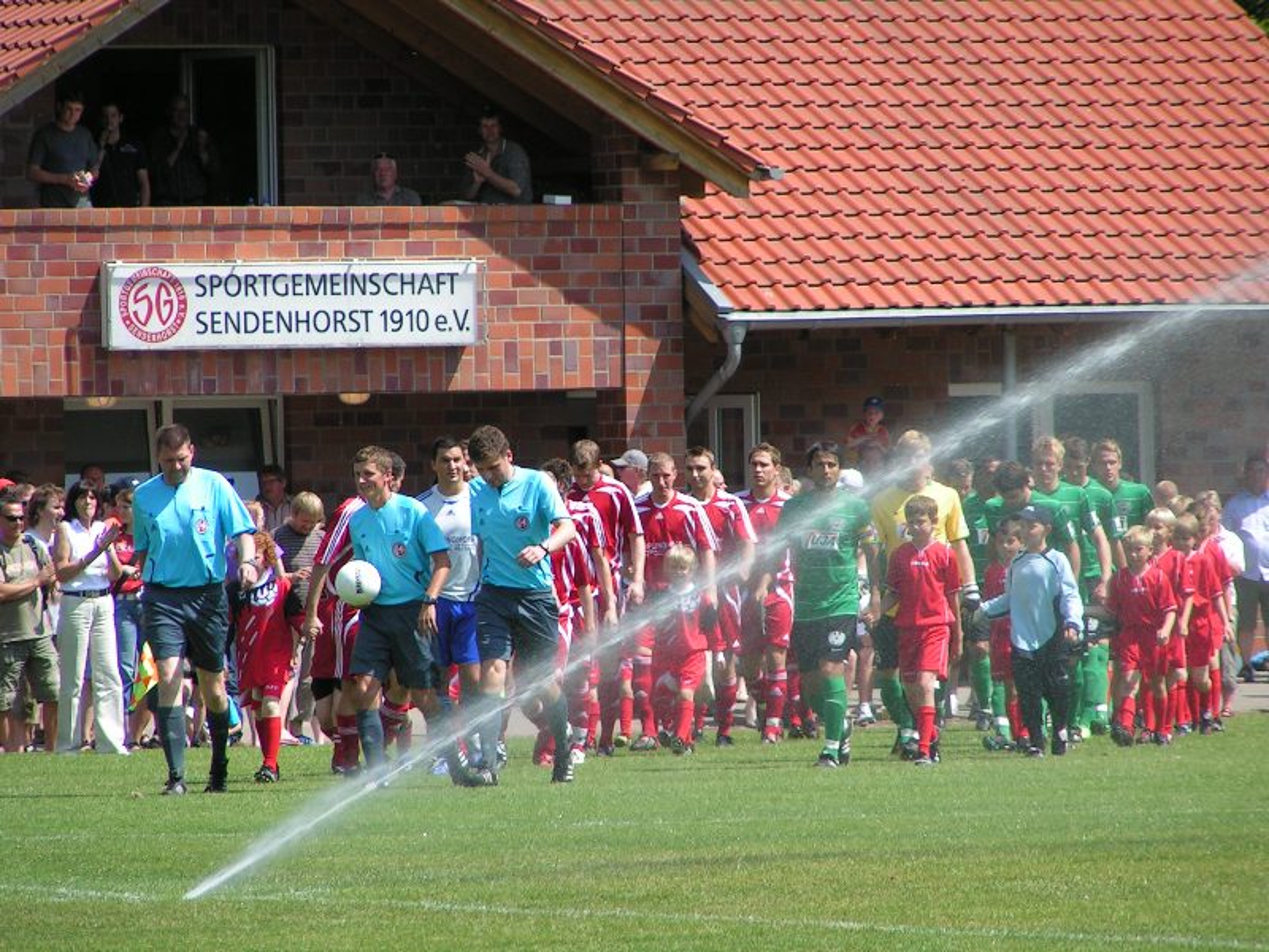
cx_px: 634
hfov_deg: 5.2
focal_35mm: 380
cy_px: 476
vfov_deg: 3.9
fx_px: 13931
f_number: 3.5
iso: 50
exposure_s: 1/640
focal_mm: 58
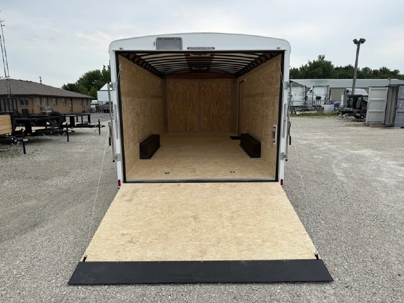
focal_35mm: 24
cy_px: 152
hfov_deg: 71.6
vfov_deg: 56.8
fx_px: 280
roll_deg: +0.3
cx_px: 202
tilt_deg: -9.2
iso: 80
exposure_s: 1/2232
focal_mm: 6.76
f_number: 1.78
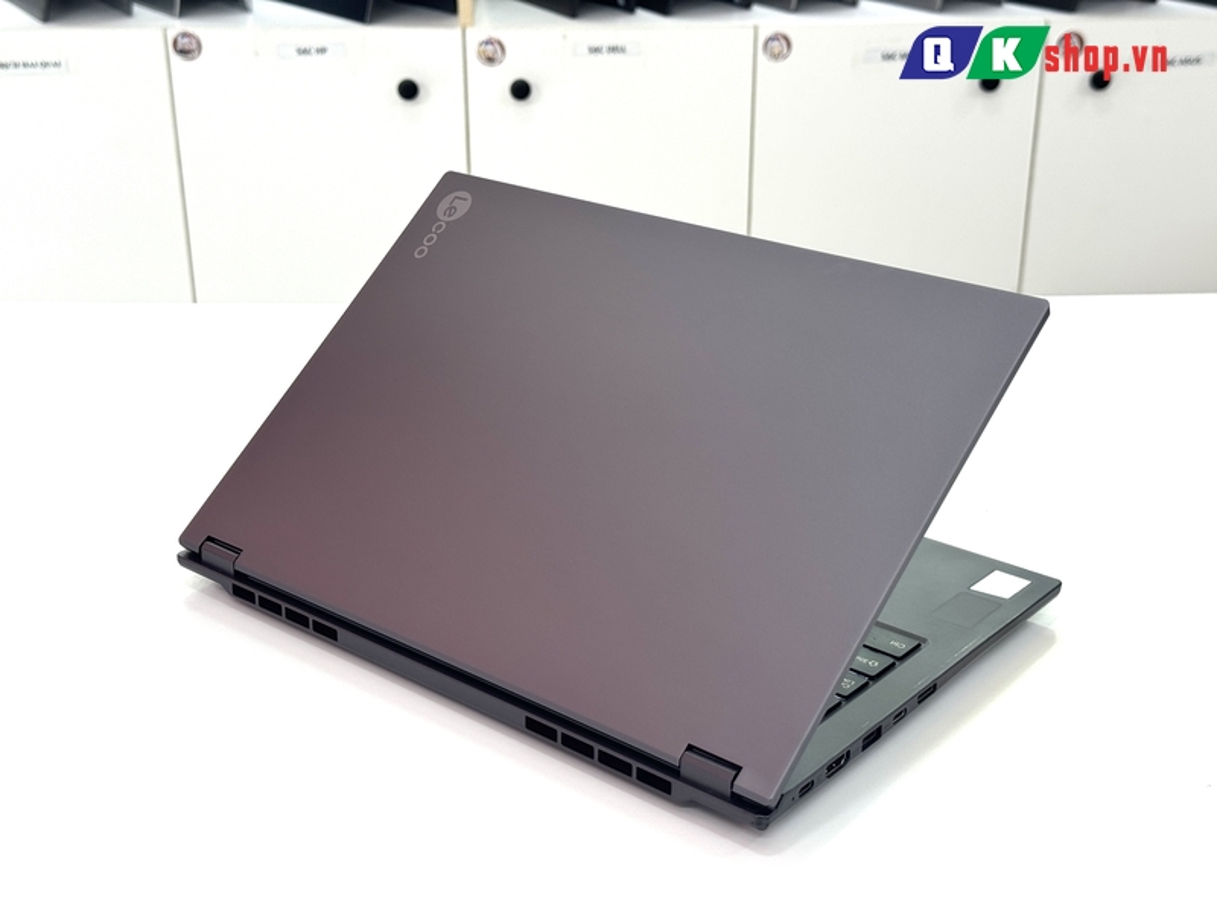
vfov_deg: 30.3
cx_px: 608
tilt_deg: -23.6
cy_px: 456
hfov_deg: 39.7
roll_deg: +0.9
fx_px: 1688
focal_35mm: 48
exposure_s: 1/121
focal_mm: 6.76
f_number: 1.78
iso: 50
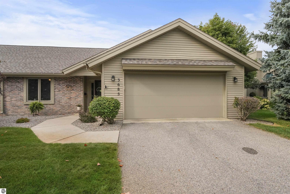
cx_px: 145
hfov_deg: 81.7
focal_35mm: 21
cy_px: 97
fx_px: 168
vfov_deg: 60.0
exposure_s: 1/2000
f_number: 7.1
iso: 1600
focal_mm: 20.8
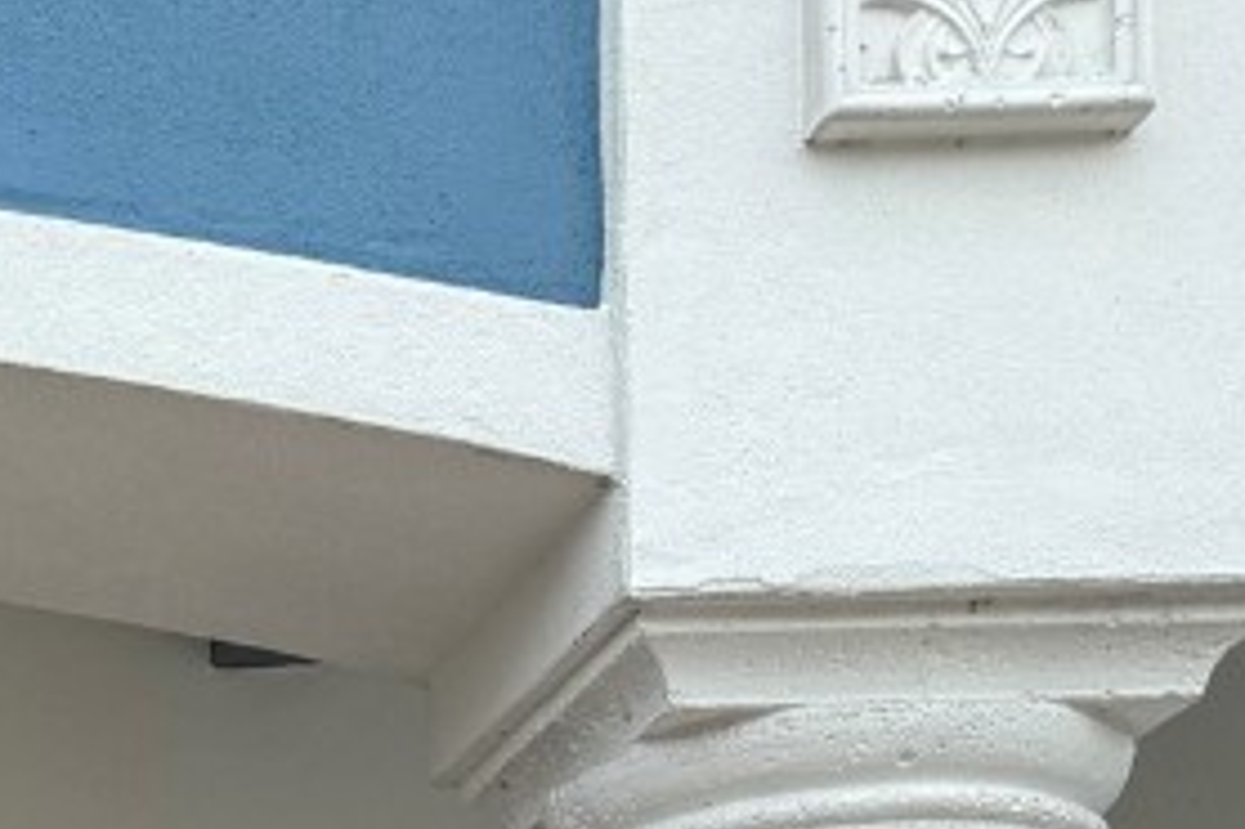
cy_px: 1550
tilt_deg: +2.7
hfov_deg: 18.8
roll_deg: -0.4
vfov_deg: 13.2
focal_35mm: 92
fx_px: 3180
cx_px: -752
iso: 80
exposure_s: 1/1553
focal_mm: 6.76
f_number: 1.78
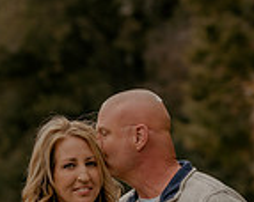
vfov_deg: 6.1
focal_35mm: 251
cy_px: 253
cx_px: 145
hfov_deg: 7.7
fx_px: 1884
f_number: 2.8
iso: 125
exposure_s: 1/640
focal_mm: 85
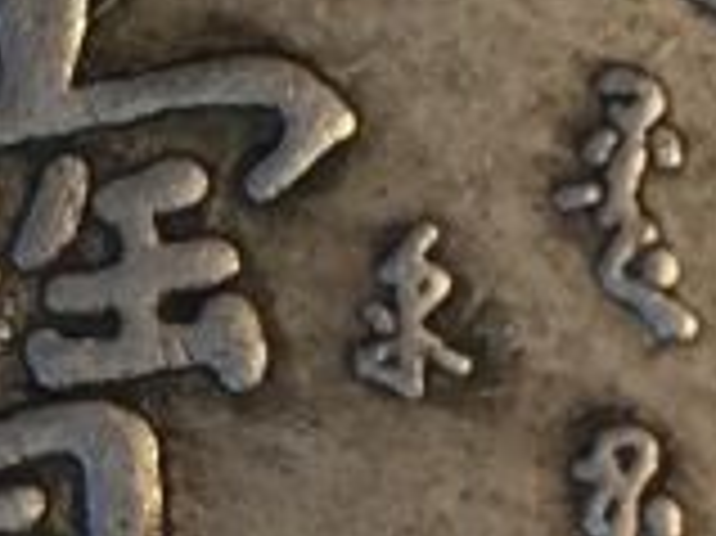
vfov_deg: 7.6
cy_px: 428
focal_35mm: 195
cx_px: 621
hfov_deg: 10.1
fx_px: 4030
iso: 50
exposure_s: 1/30
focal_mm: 3.3
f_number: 2.4
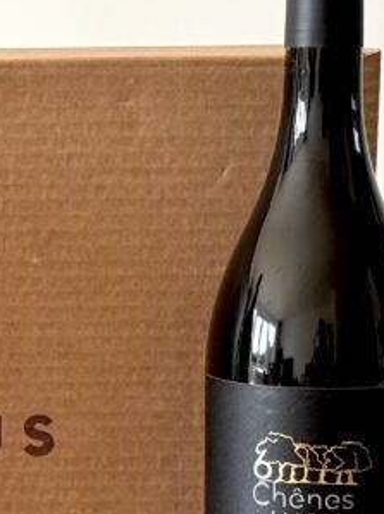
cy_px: 348
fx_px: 2444
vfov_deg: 12.0
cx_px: -172
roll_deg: +1.2
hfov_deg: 8.8
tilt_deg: -8.2
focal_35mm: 165
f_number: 1.78
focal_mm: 6.76
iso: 50
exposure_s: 1/128
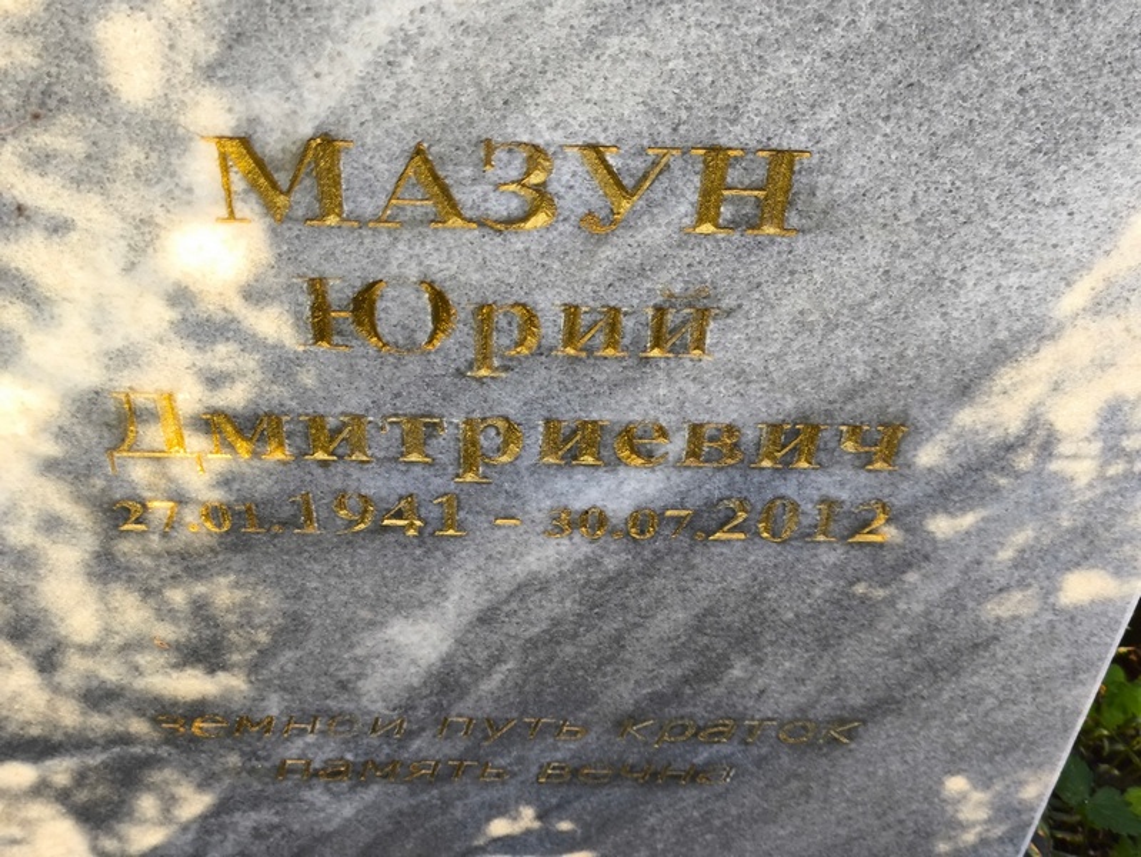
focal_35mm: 50
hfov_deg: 38.2
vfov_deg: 29.1
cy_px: 428
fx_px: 1649
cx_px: 570
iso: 50
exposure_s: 1/118
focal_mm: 4.71
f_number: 1.7
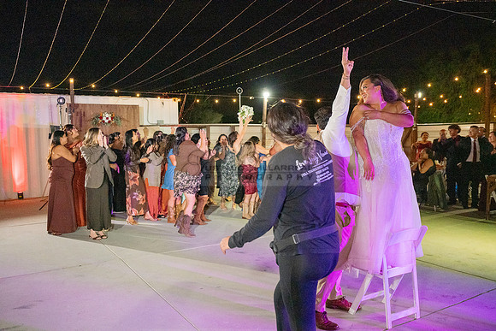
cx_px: 248
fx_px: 434
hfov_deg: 59.5
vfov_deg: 41.7
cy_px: 166
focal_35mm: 32
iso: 5000
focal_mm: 31.5
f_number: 4
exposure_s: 1/320
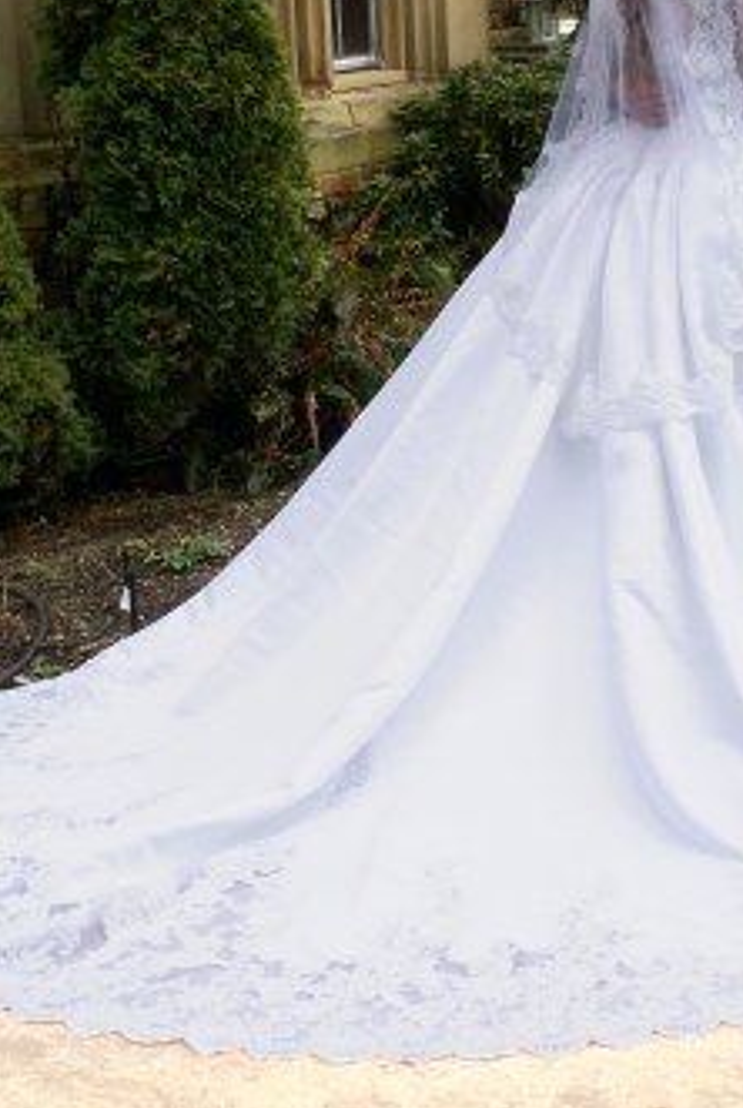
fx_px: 2497
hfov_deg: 16.9
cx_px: 504
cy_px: 308
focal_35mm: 81
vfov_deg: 24.8
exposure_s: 1/125
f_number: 11
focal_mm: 30
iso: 100
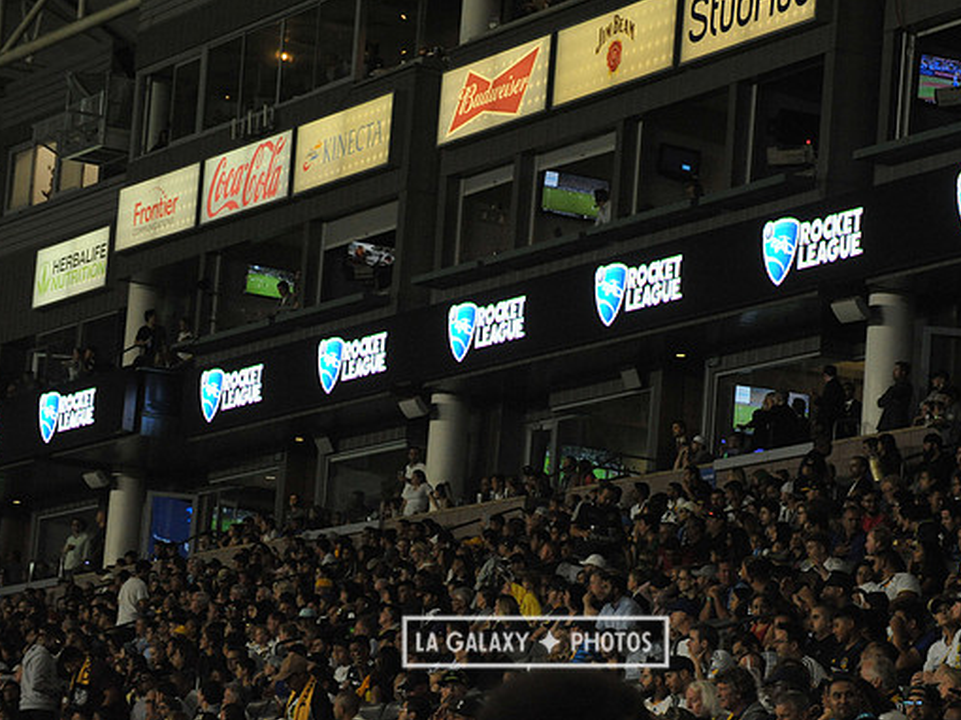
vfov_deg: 9.0
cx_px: 535
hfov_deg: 12.1
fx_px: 4551
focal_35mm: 164
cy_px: 358
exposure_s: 1/320
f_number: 9
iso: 3200
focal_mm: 150
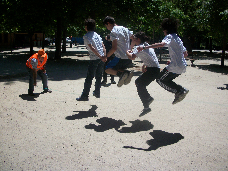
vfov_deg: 40.7
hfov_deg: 52.6
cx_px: 114
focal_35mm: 35
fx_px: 231
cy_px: 86
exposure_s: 1/250
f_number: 8.8
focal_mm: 6.3
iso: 80
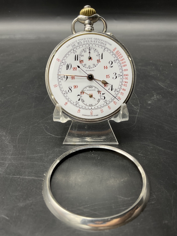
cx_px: 88
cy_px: 118
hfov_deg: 48.2
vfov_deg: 61.7
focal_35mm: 29
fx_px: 198
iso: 16
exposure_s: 1/122
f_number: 1.8
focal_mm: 3
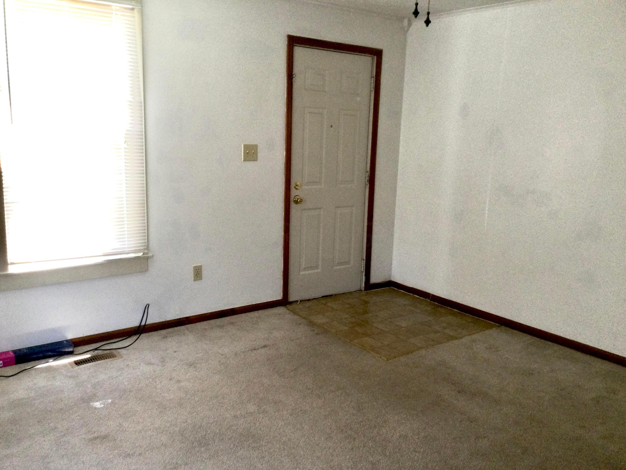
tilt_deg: -8.7
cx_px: 313
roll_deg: -2.0
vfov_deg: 45.4
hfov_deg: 58.4
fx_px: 561
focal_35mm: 31
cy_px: 235
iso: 100
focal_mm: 3.3
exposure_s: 1/30
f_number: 2.4
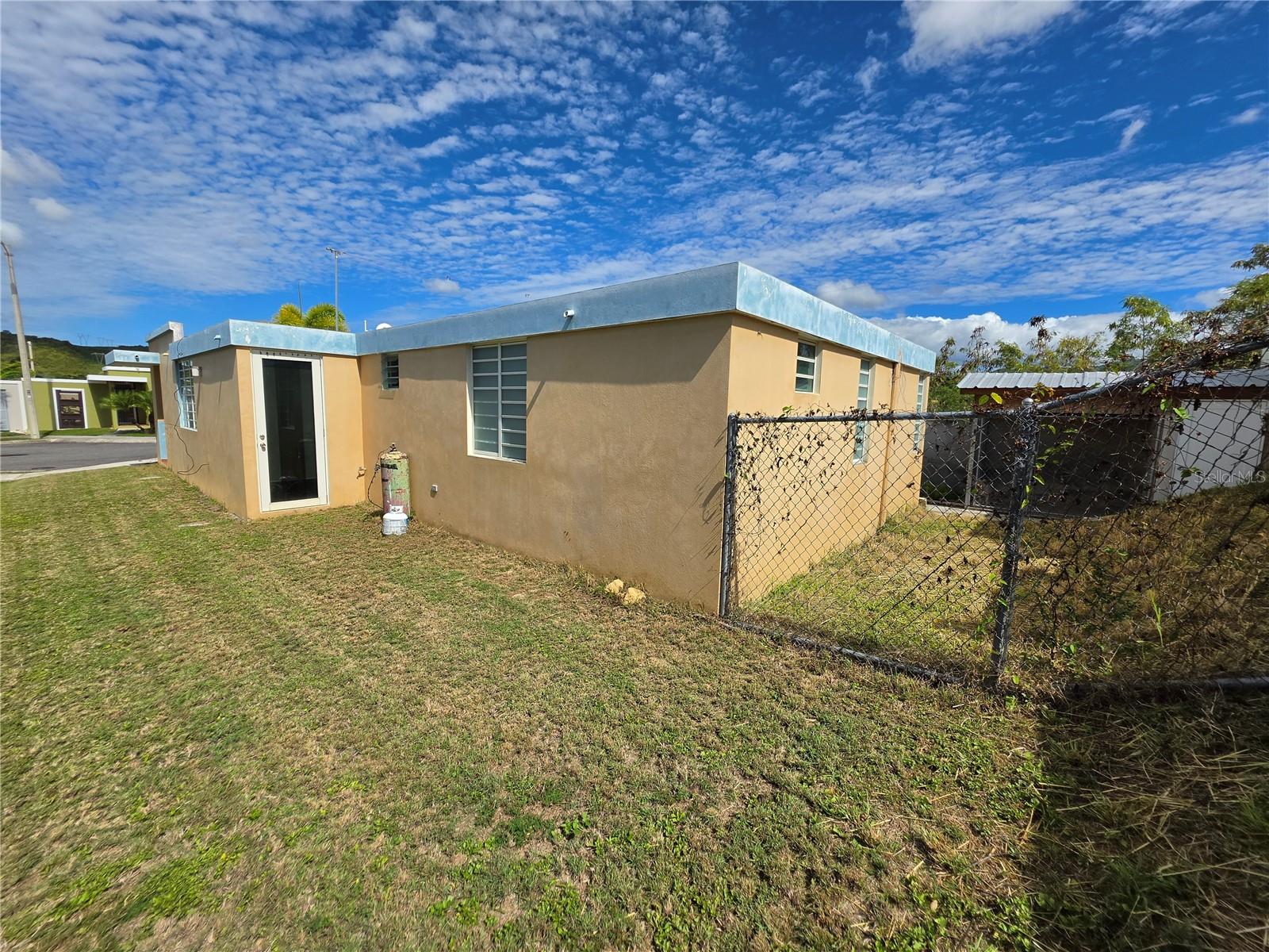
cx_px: 634
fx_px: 477
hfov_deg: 106.2
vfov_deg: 89.9
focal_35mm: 13
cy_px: 476
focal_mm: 2.2
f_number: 1.9
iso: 32
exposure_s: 1/2790
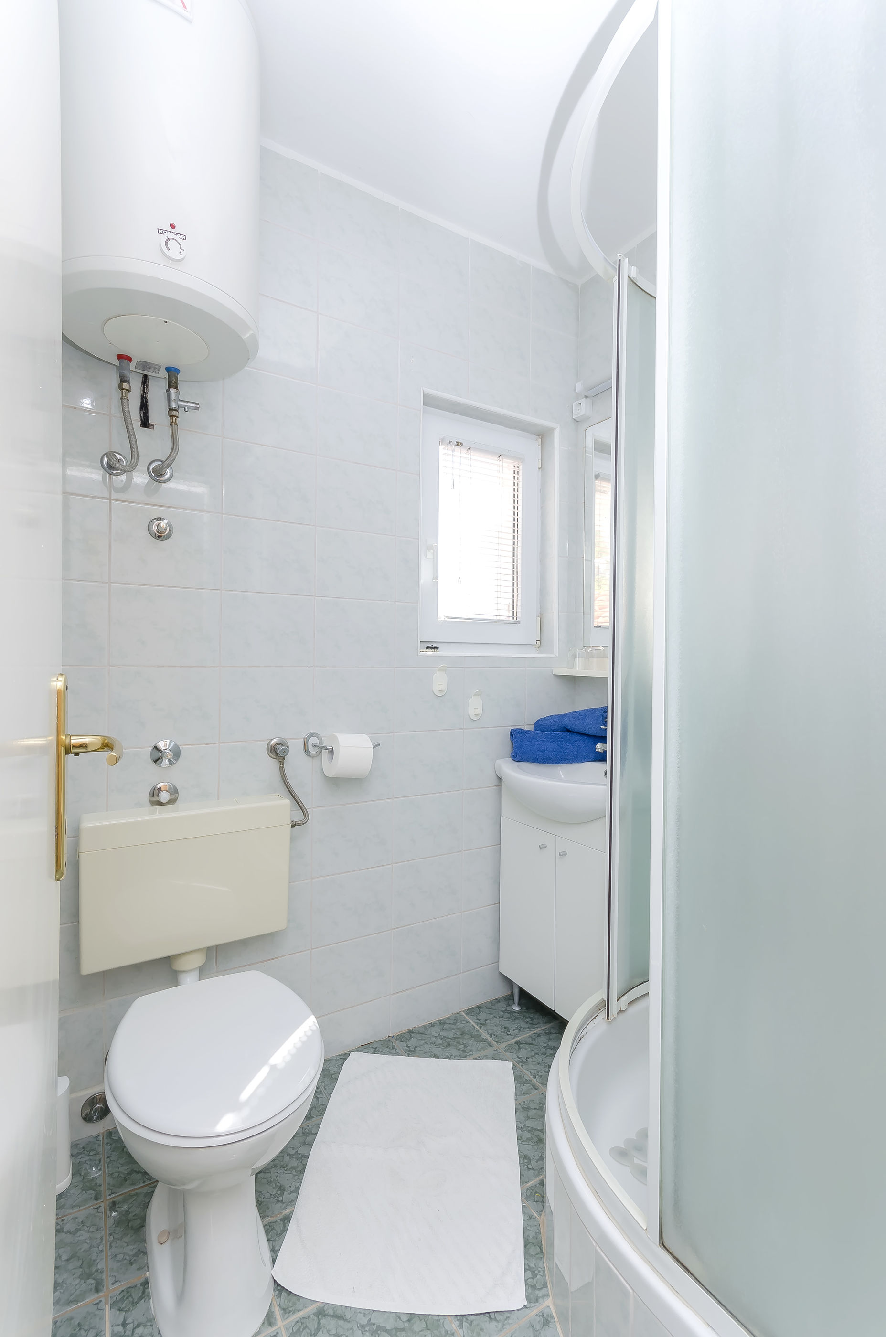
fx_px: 556
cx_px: 443
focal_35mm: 15
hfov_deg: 77.1
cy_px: 668
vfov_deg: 100.5
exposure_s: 1/50
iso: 160
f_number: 8
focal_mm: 10
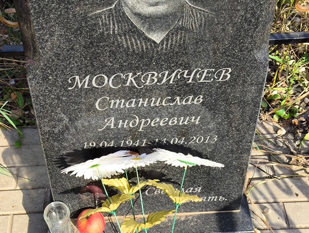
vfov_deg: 23.7
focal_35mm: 62
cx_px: 129
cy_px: 125
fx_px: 554
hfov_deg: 31.1
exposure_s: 1/515
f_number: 1.7
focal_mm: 4.71
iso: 50
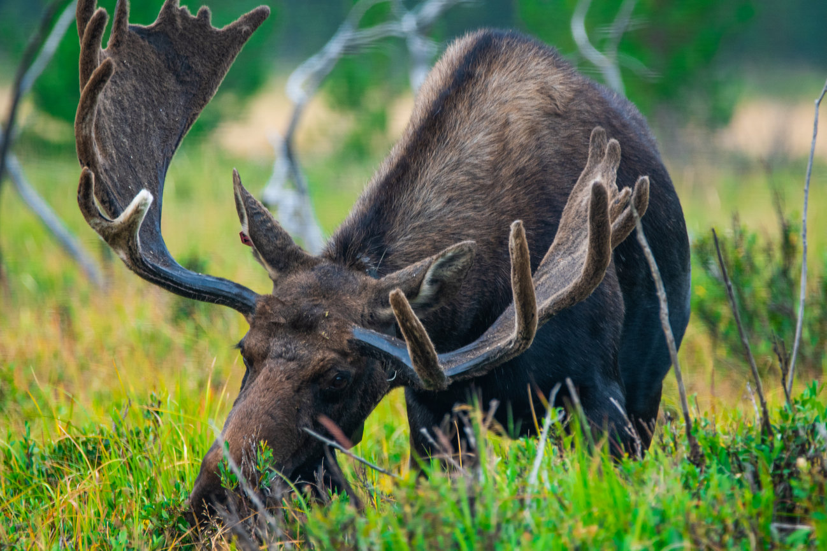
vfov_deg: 2.0
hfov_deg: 3.0
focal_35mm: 690
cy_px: 276
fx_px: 15848
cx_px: 414
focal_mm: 460
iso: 400
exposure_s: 1/200
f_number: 7.1
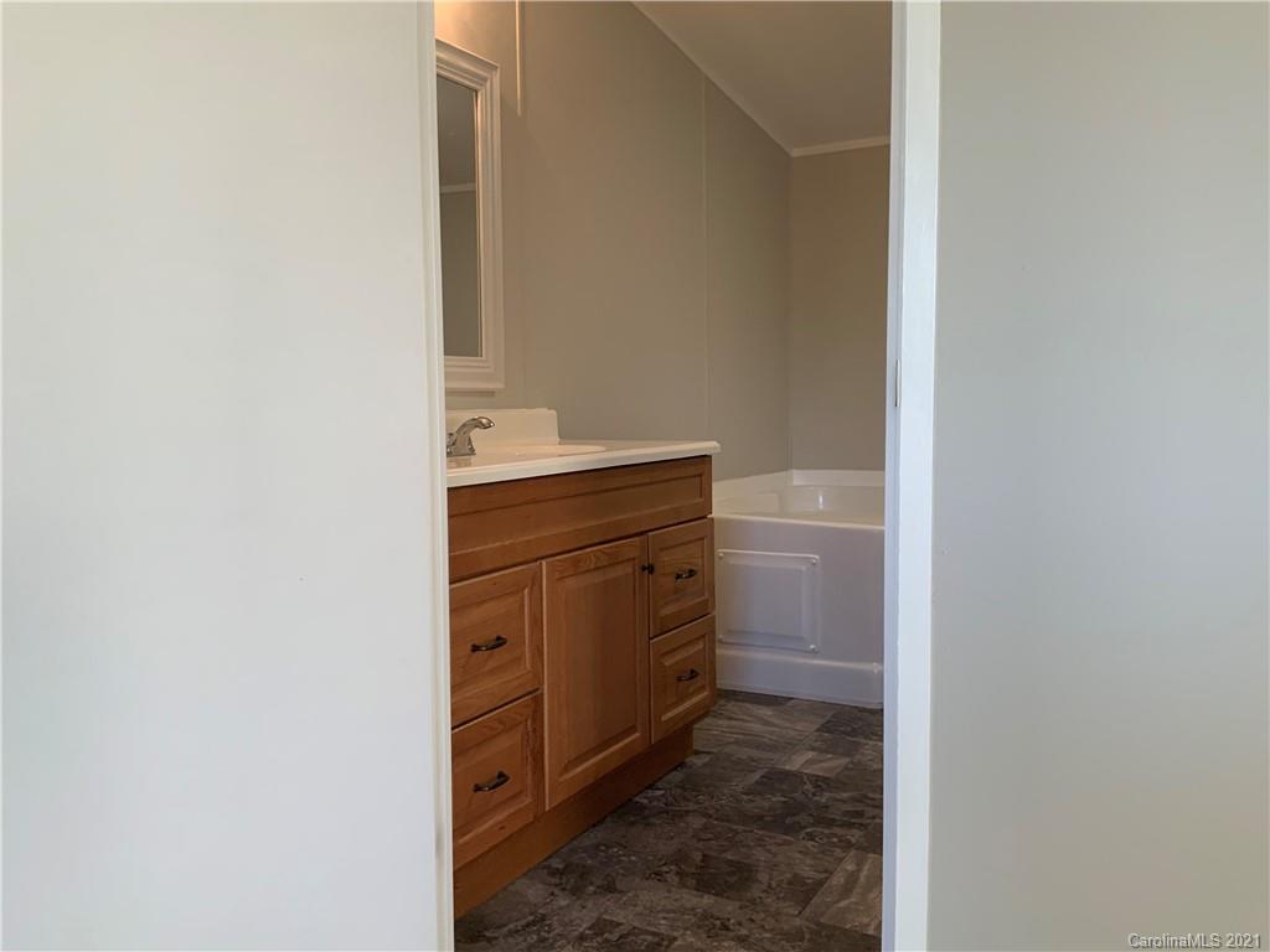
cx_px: 635
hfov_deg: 61.7
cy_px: 476
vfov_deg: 48.2
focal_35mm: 29
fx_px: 1064
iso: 50
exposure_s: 1/120
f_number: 1.8
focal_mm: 3
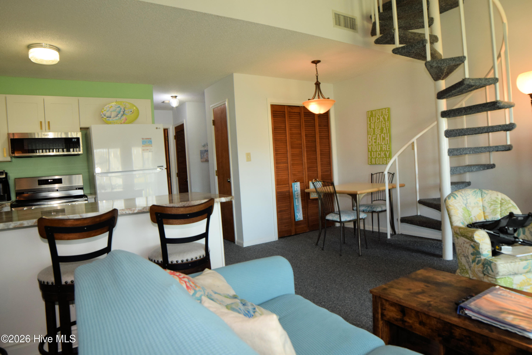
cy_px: 178
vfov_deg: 59.5
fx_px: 310
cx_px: 266
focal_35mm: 21
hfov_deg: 81.2
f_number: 5
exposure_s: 1/100
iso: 800
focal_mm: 14
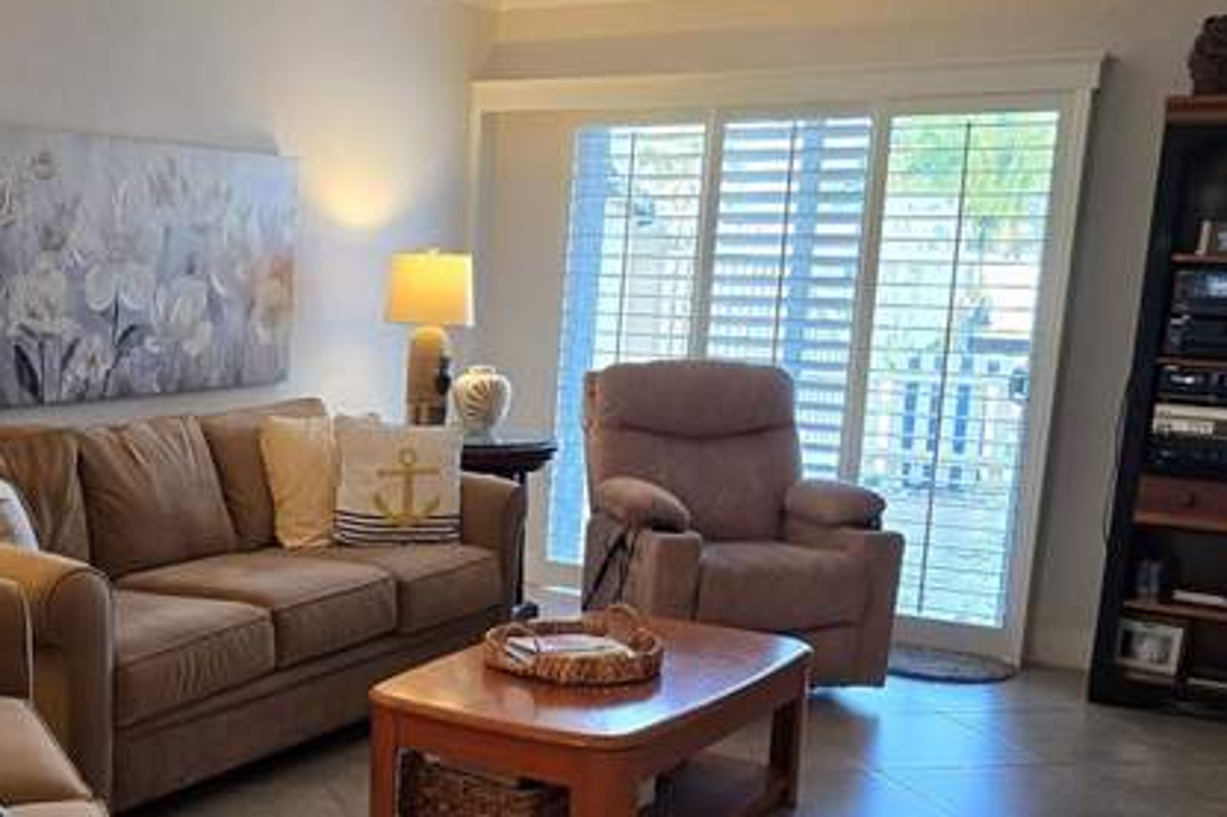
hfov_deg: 41.2
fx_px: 1567
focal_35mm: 46
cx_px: 274
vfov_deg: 29.0
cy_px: 546
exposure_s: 1/120
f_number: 1.7
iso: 100
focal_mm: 6.3
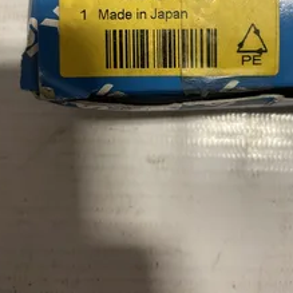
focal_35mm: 42
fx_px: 402
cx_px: 159
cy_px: 29
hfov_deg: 40.0
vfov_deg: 37.4
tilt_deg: -78.0
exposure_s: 1/60
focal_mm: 4.2
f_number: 1.6
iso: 160
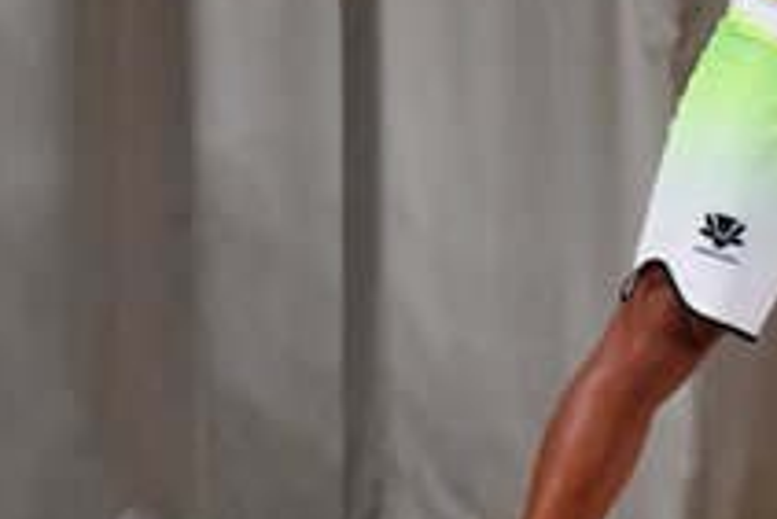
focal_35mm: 826
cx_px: 1353
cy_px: 74
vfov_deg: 1.7
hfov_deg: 2.5
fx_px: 17839
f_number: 5.6
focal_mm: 150
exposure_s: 1/400
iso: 3200
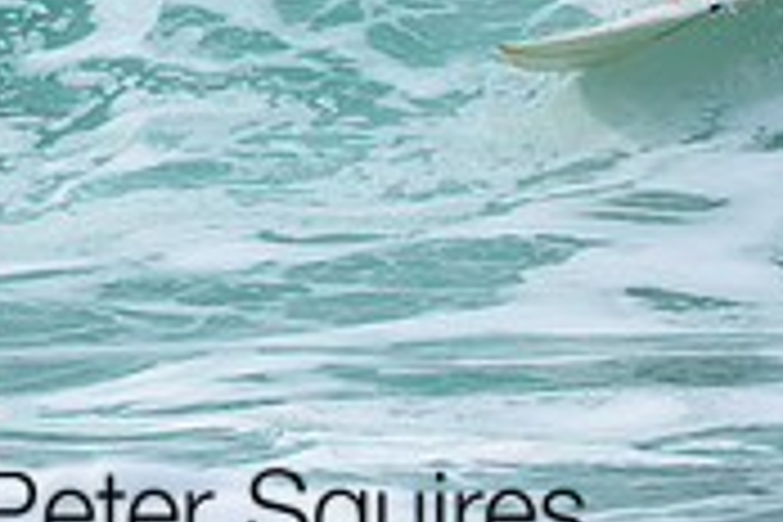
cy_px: -188
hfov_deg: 0.7
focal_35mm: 3096
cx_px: 290
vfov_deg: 0.4
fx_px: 67333
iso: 200
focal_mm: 800
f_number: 6.3
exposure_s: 1/2000
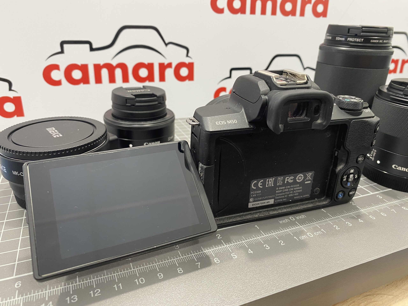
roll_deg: -0.7
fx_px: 306
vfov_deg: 53.1
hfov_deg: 67.3
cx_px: 204
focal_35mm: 26
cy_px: 153
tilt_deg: -23.9
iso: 80
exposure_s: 1/50
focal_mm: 4.25
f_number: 1.8
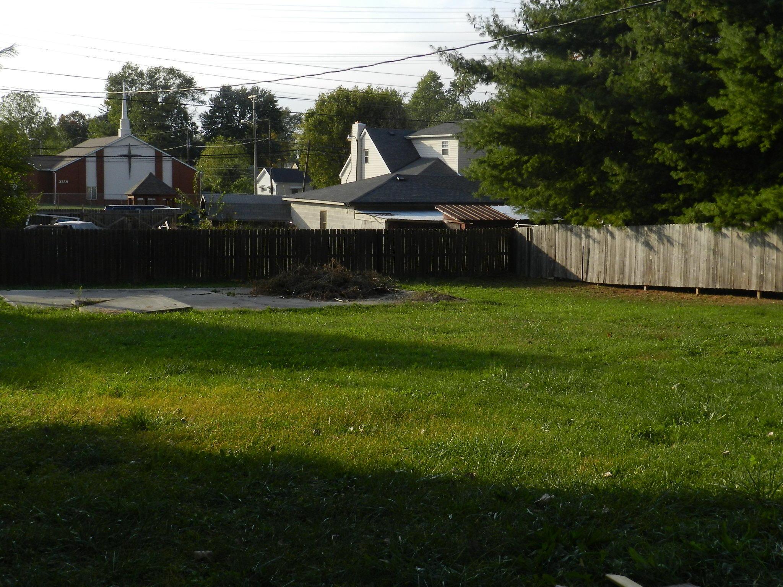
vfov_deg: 31.5
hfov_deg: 41.2
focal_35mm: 46
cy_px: 294
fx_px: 1041
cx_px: 392
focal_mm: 8.1
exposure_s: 1/800
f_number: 4.2
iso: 160
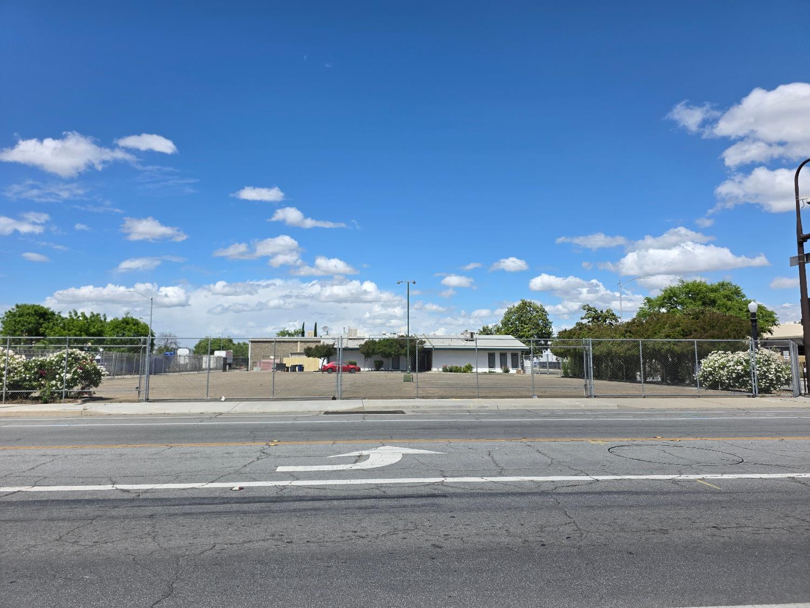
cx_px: 405
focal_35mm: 23
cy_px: 304
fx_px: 538
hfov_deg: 73.9
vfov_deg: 58.9
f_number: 1.7
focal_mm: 6.3
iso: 64
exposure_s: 1/7944
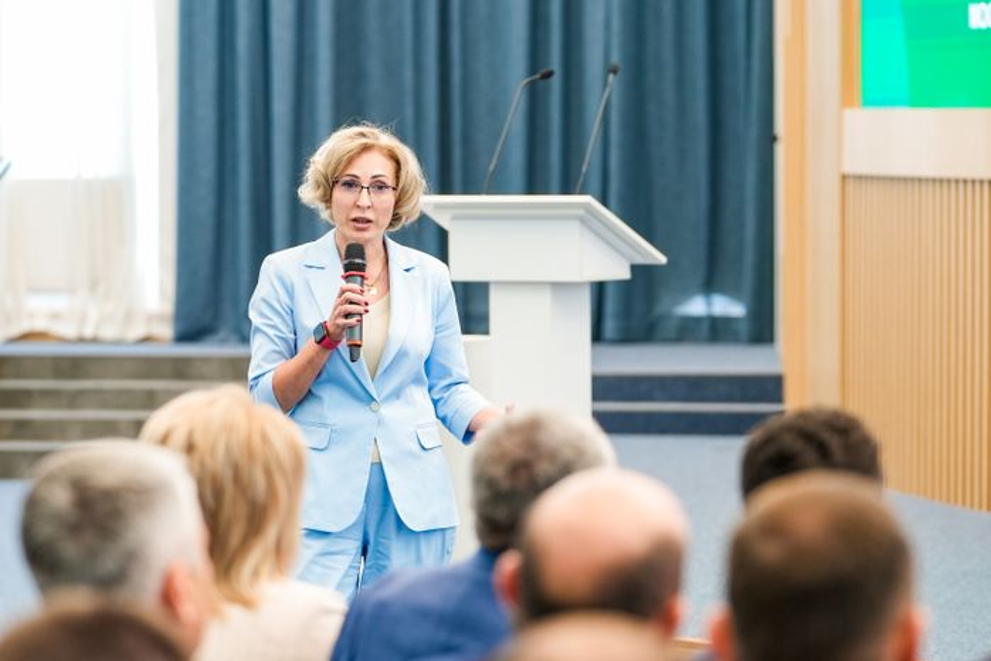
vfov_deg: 7.6
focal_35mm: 181
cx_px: 496
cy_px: 330
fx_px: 4982
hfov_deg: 11.4
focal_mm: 121
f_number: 3.2
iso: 1000
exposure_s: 1/125
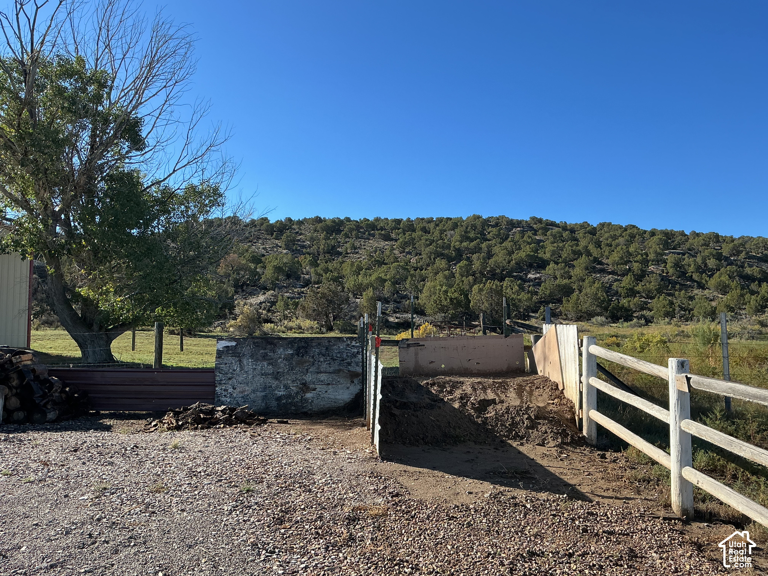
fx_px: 643
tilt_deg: +4.6
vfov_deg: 48.2
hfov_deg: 61.7
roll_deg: +0.4
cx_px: 384
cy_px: 288
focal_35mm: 29
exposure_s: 1/1195
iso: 25
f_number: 1.8
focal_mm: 3
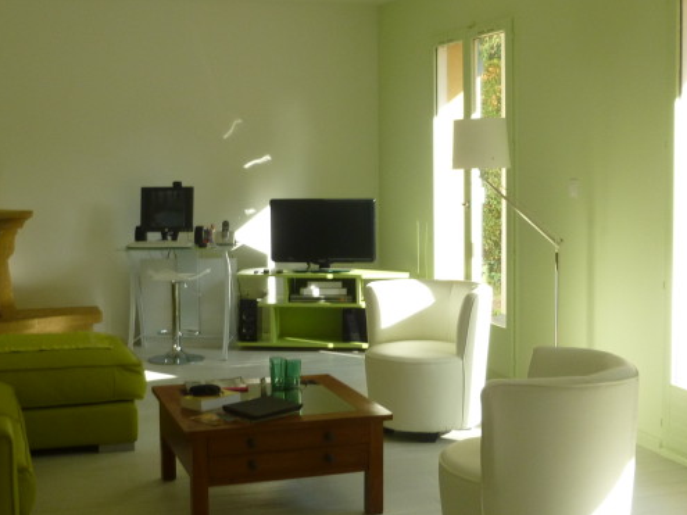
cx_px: 309
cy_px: 223
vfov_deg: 28.0
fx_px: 1032
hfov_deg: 36.8
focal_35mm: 52
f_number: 3.1
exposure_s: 1/100
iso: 100
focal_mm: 4.5
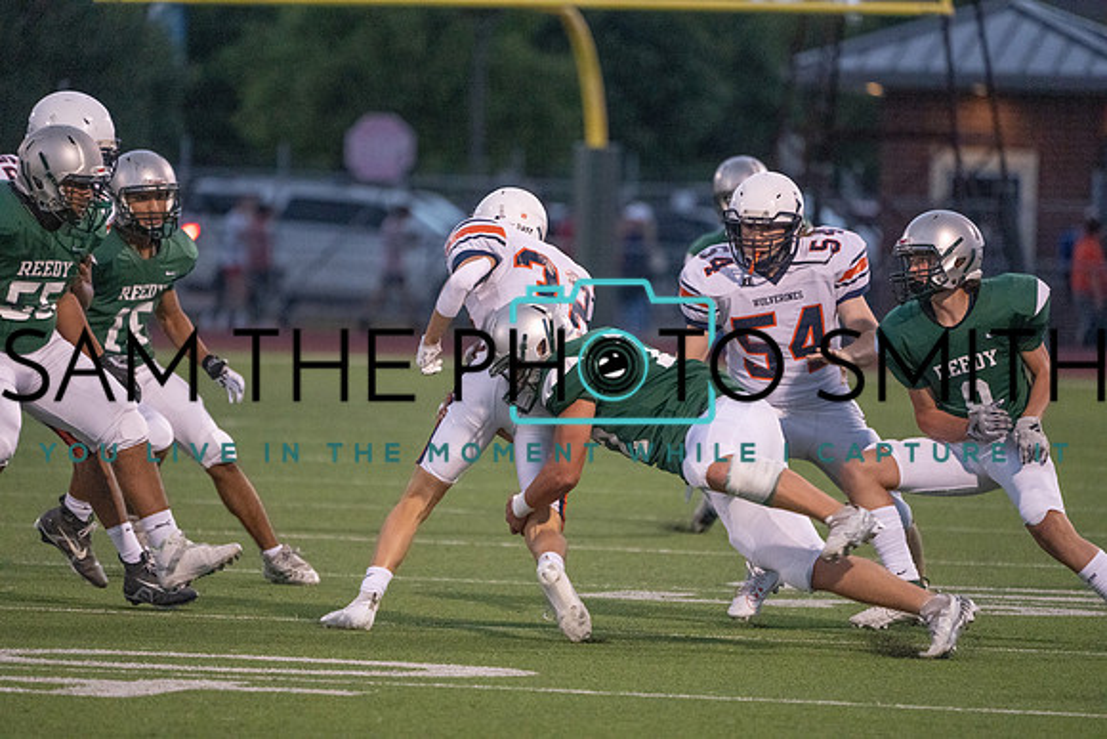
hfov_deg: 5.2
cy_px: 370
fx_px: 12302
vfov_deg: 3.4
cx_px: 554
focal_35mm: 400
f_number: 5.6
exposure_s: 1/1000
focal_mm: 400
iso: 10000
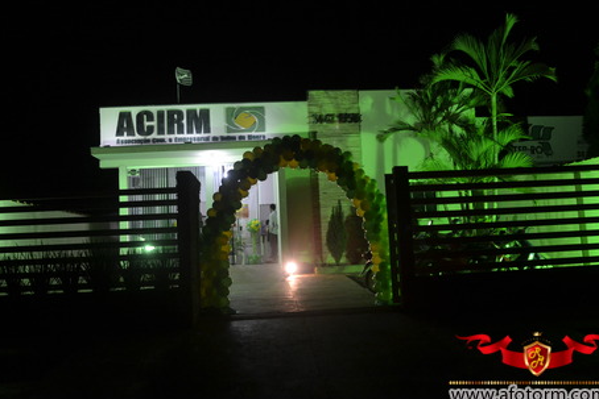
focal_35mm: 36
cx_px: 313
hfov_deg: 53.1
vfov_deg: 36.9
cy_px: 204
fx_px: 599
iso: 1000
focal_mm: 22
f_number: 3.8
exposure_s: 1/60
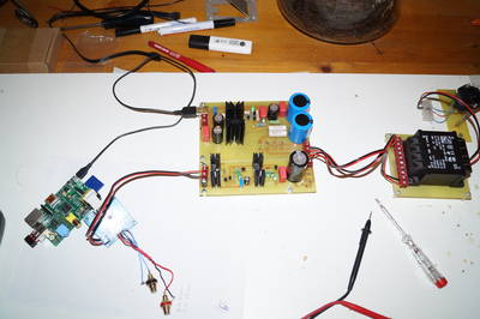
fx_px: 400
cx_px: 240
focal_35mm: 30
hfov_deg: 62.0
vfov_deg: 43.5
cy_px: 160
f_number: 4
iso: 500
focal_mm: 20
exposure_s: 1/60
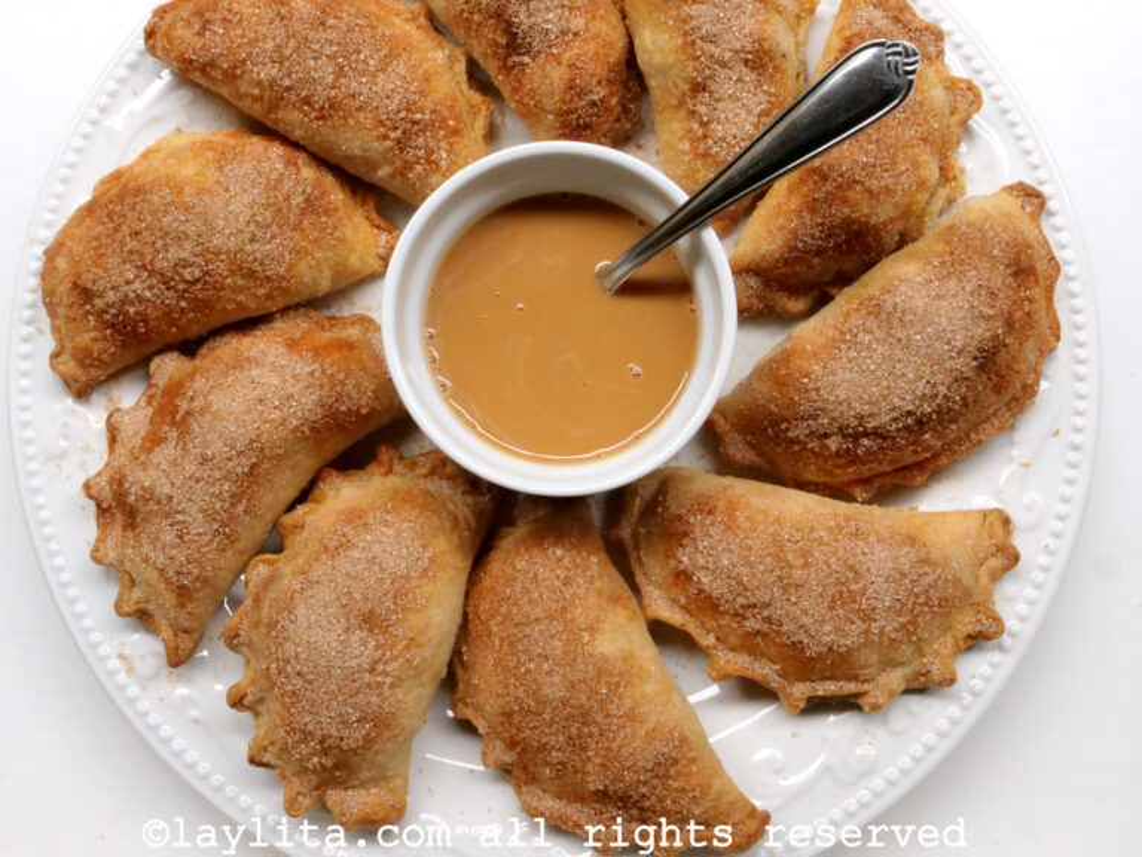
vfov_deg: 36.0
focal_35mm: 40
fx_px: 1320
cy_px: 428
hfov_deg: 46.8
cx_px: 571
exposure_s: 1/40
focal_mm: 20
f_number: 13
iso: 3200
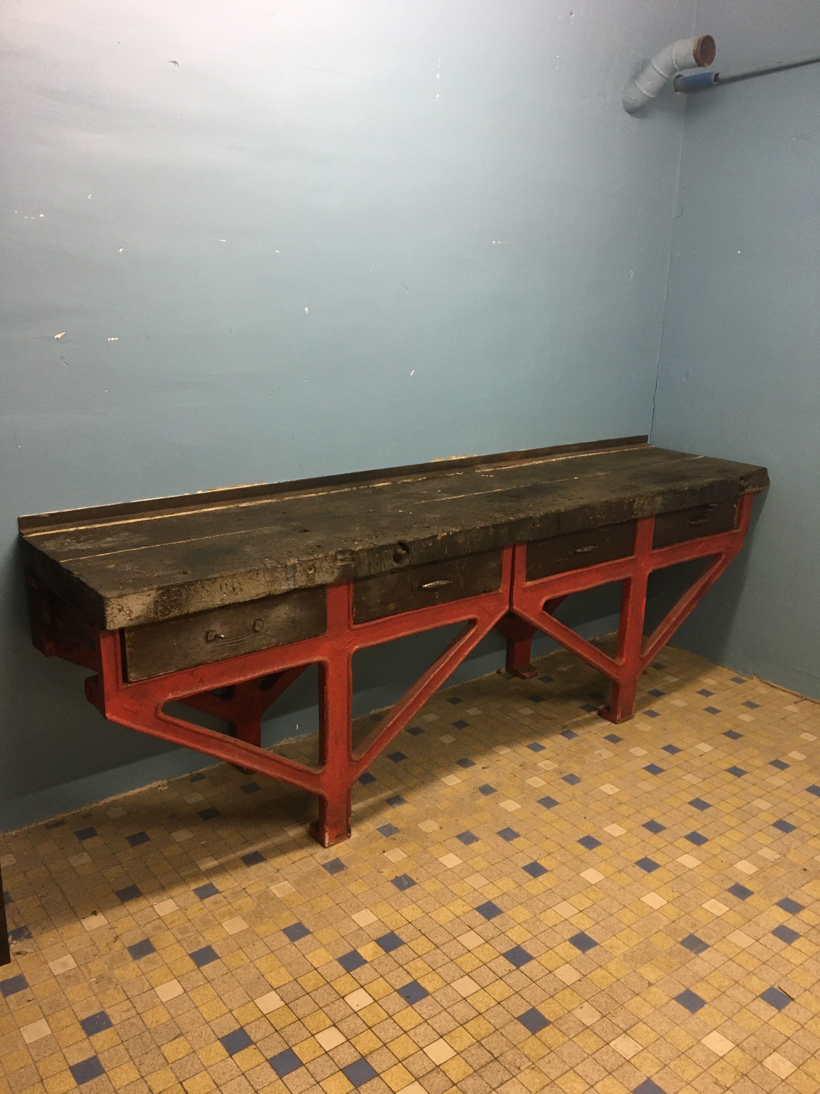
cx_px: 410
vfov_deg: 61.7
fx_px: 916
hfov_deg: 48.2
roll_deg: -0.6
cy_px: 547
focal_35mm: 29
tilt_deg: -16.0
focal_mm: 4.15
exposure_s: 1/33
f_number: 2.2
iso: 160
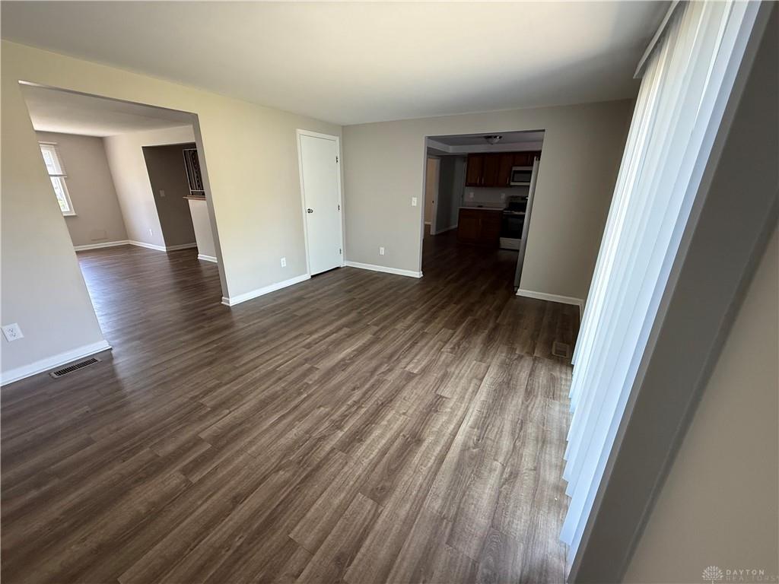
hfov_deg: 102.1
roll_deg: -0.6
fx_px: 315
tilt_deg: -19.0
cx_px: 390
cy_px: 292
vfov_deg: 85.7
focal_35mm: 14
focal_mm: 2.22
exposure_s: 1/99
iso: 320
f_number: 2.2
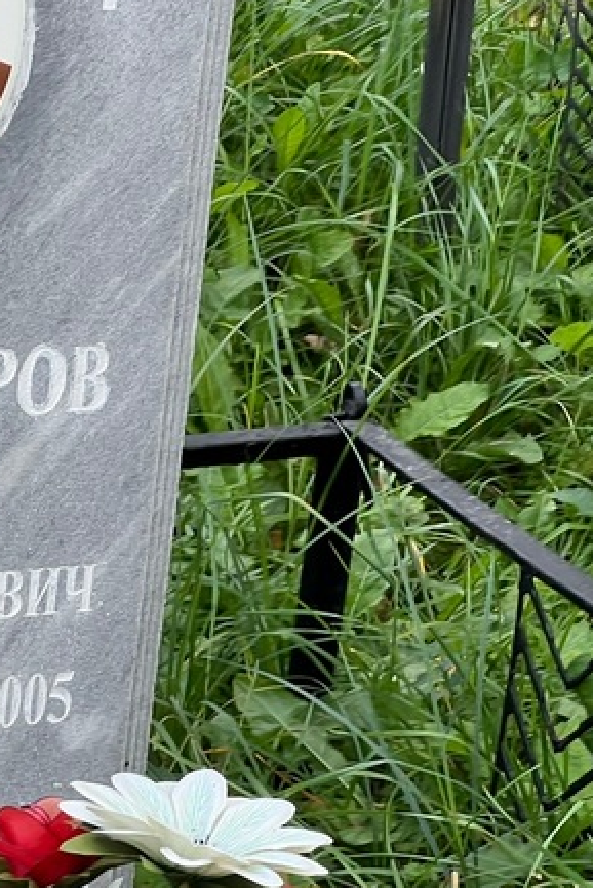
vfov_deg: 13.9
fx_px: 3654
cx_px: -158
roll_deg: -3.8
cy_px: 507
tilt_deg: -23.4
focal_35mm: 148
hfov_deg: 9.1
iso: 32
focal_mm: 9
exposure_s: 1/101
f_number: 2.8
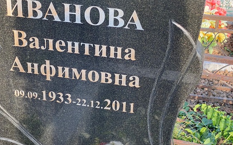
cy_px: 69
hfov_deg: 26.1
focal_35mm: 79
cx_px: 98
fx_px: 502
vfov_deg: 16.5
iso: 20
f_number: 2
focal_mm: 6
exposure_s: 1/129
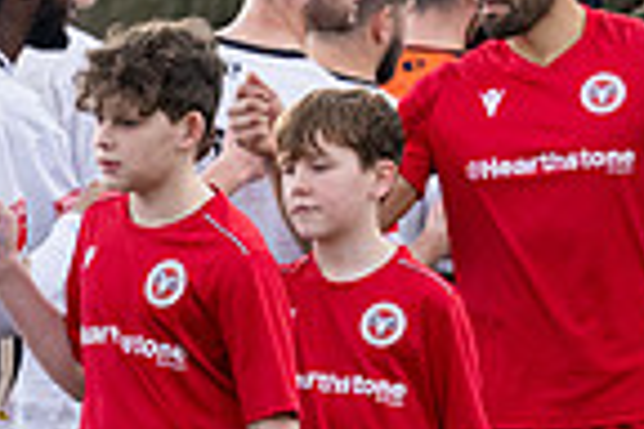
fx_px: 7924
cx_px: -823
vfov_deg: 3.1
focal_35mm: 443
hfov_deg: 4.6
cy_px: 579
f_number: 4
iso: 800
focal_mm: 79
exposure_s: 1/2000
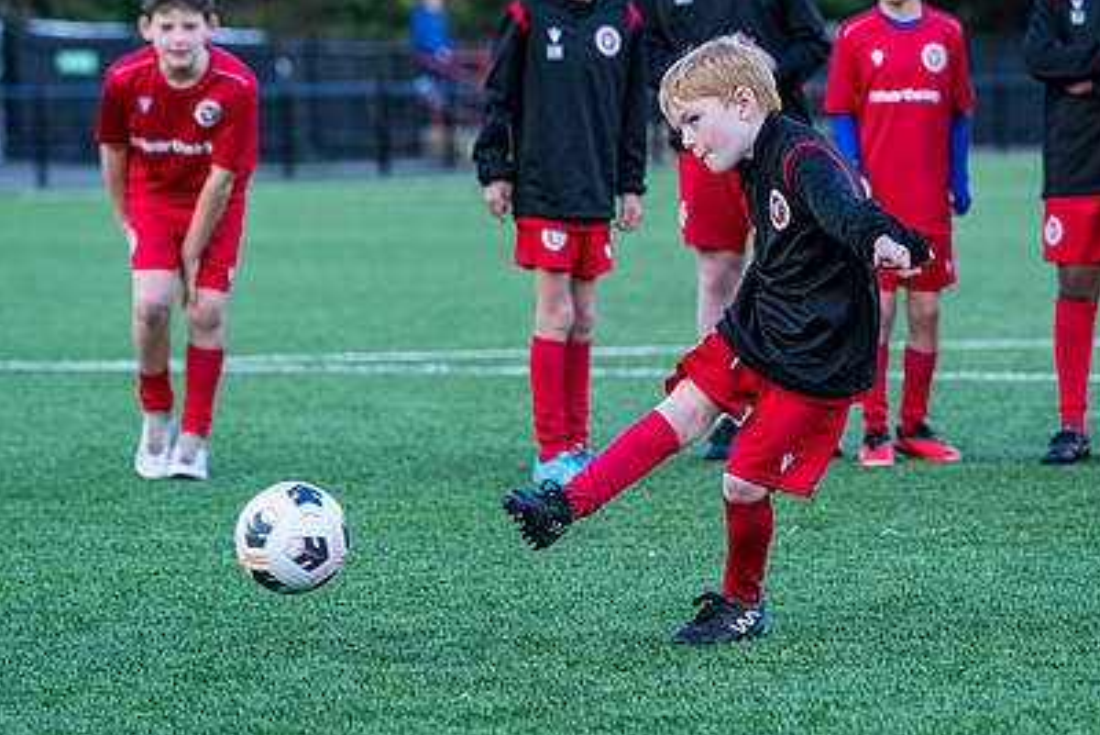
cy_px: 263
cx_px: 677
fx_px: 6174
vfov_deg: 6.8
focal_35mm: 202
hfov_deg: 10.2
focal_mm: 135
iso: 400
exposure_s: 1/800
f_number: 4
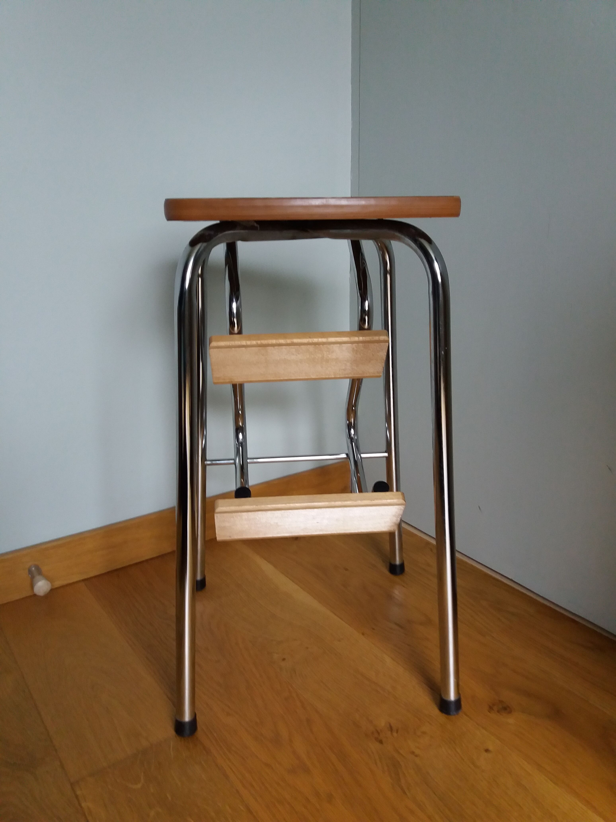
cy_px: 411
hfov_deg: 49.7
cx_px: 308
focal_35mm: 28
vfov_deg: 63.4
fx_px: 664
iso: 160
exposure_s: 1/20
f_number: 1.9
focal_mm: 3.7
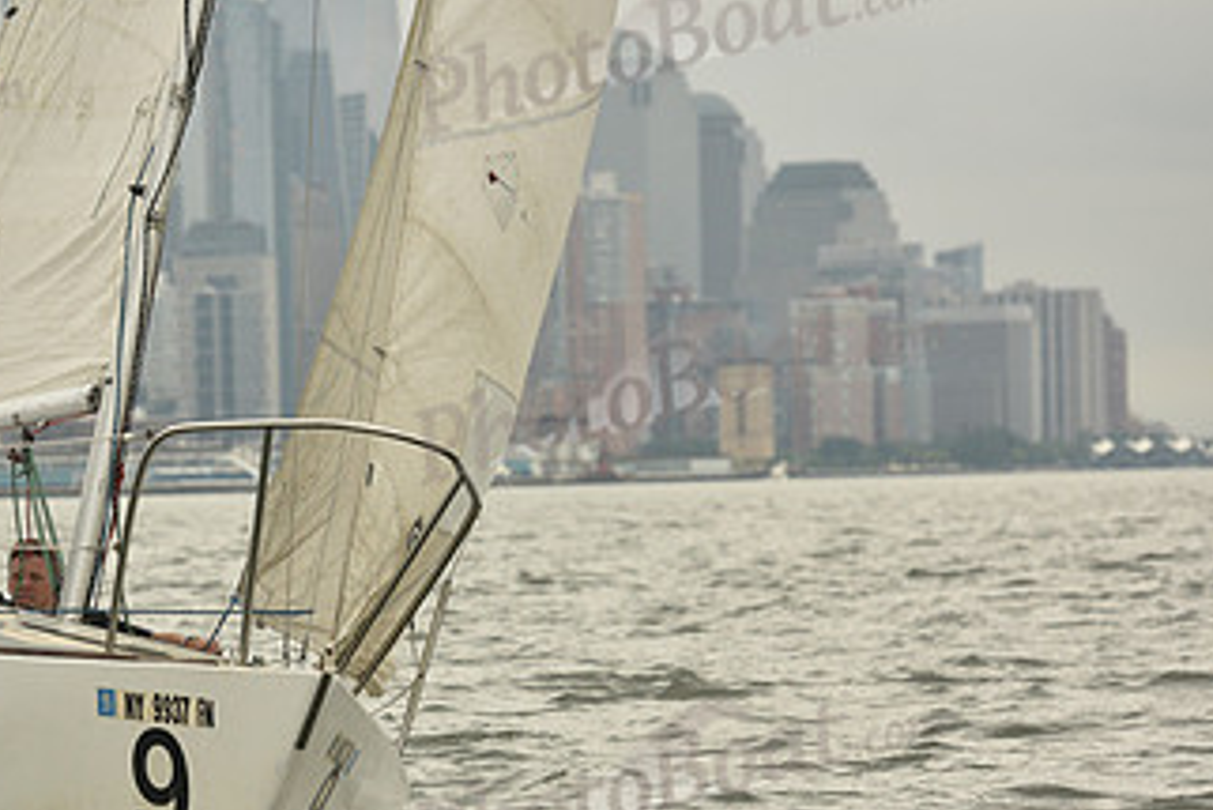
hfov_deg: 7.6
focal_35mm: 270
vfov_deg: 5.1
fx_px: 9101
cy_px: 635
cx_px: 222
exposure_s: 1/1600
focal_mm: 150
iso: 320
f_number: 5.6
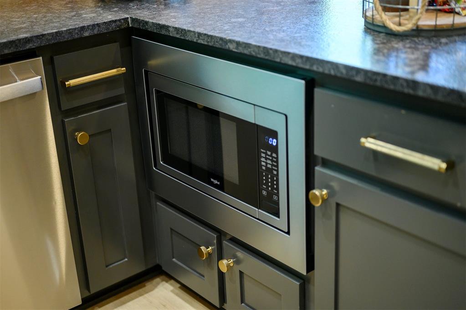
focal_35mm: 50
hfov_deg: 39.6
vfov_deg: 26.9
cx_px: 233
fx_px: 647
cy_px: 155
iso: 640
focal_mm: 50
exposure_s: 1/160
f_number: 1.8
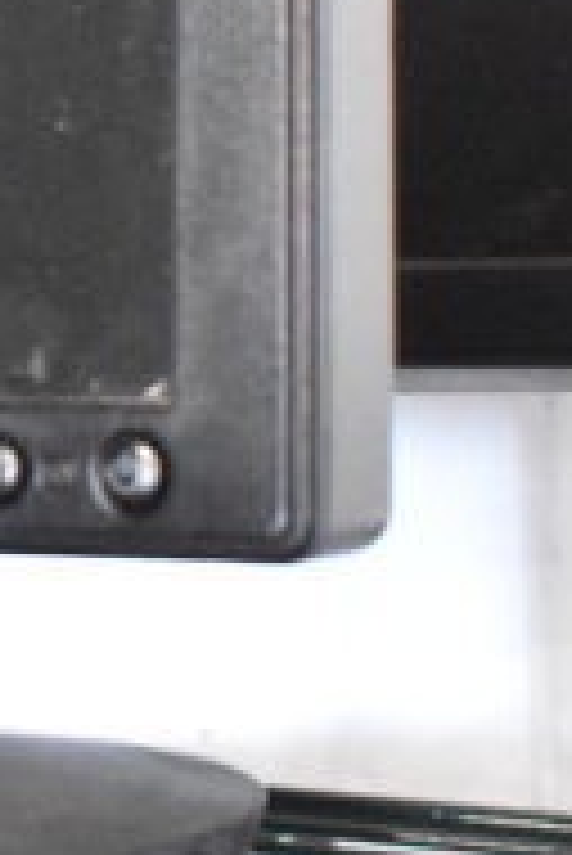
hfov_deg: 7.3
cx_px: -689
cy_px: -313
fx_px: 4292
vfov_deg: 11.1
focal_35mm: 180
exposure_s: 1/40
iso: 5600
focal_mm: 25
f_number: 4
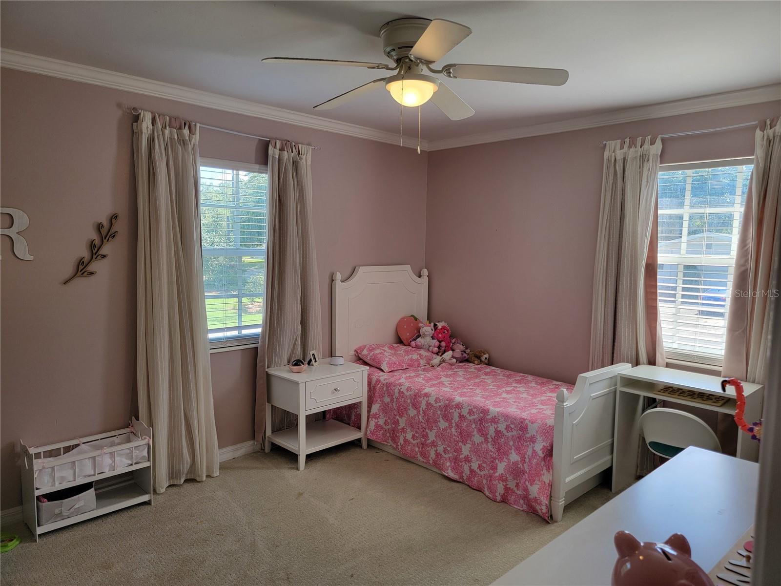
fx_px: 541
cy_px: 293
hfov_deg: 71.6
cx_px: 390
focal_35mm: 24
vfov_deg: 56.8
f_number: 1.8
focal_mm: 6.7
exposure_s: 1/120
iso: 50
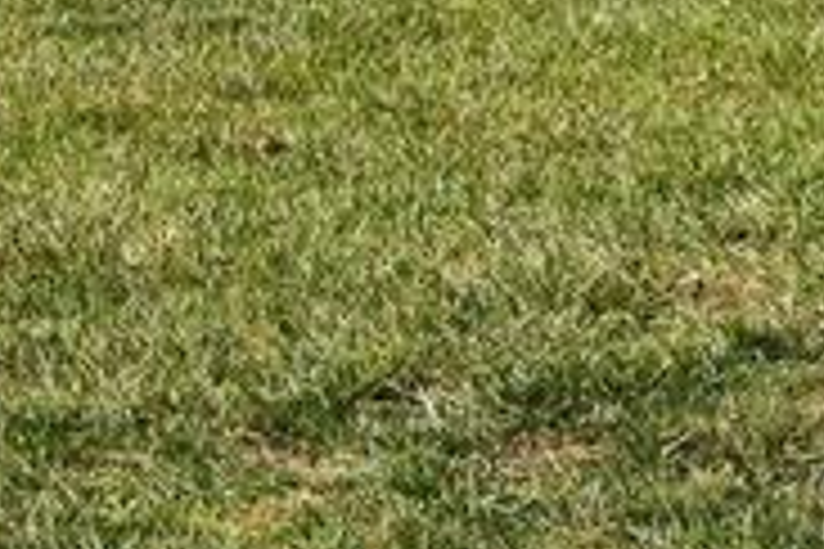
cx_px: -500
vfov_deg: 4.6
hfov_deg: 7.3
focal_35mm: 276
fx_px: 6317
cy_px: -1548
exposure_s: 1/500
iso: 200
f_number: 8
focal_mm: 35
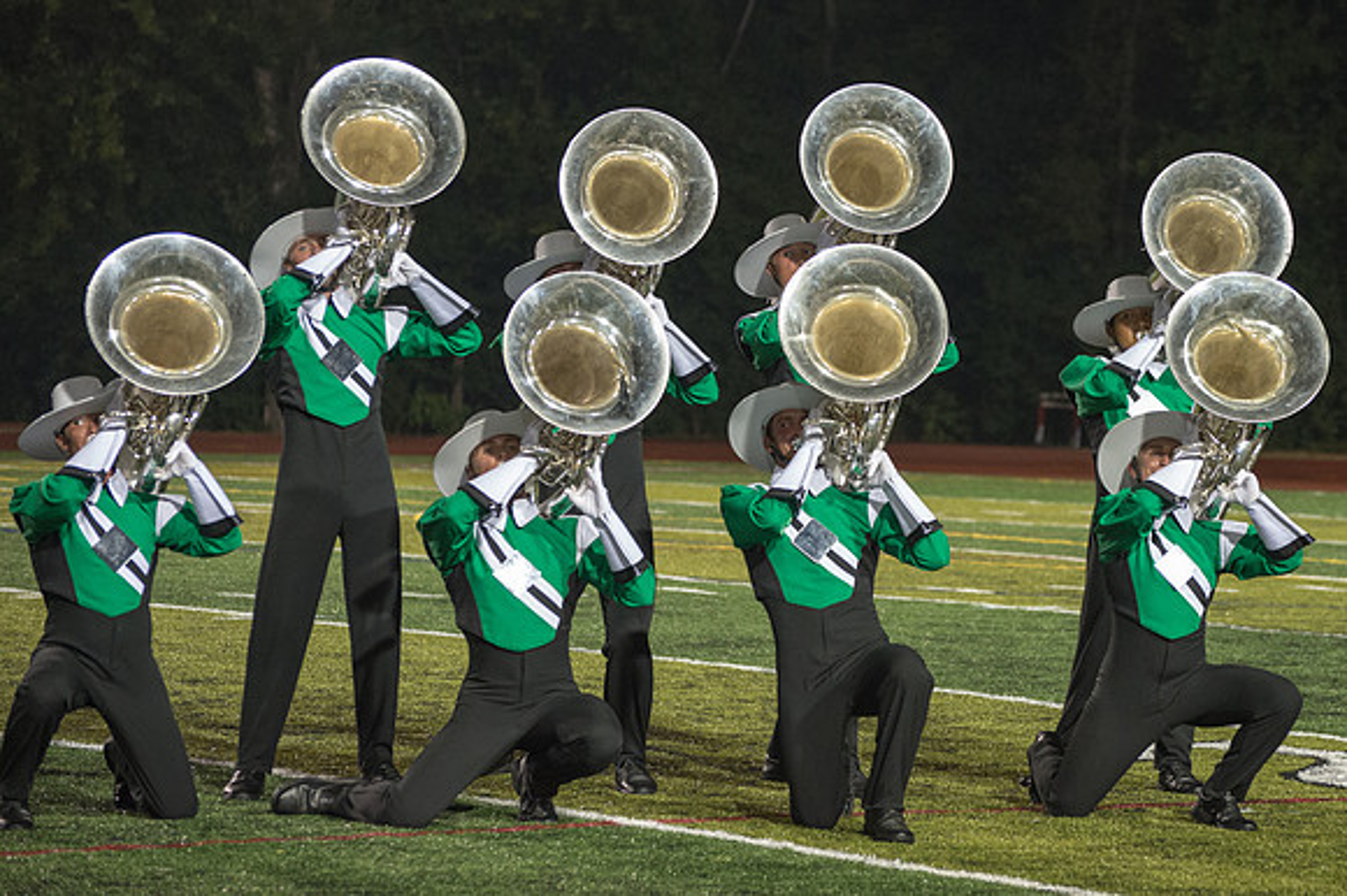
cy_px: 424
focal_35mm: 145
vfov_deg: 9.4
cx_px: 842
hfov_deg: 14.1
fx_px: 5435
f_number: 4.8
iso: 3200
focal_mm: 116
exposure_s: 1/200
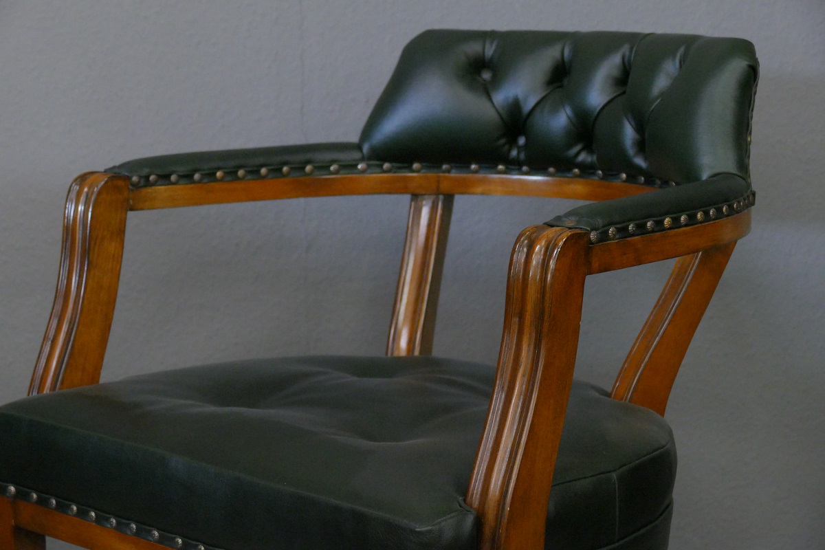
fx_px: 2085
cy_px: 275
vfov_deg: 15.0
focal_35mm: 91
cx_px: 412
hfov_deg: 22.4
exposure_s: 1/80
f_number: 3.8
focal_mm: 33.08
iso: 1600
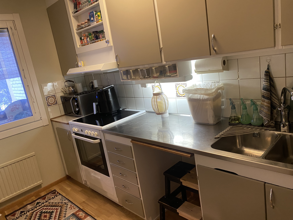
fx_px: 220
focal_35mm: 26
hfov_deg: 67.3
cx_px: 146
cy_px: 110
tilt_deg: -13.3
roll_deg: +9.6
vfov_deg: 53.1
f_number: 1.8
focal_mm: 4.25
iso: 250
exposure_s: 1/50
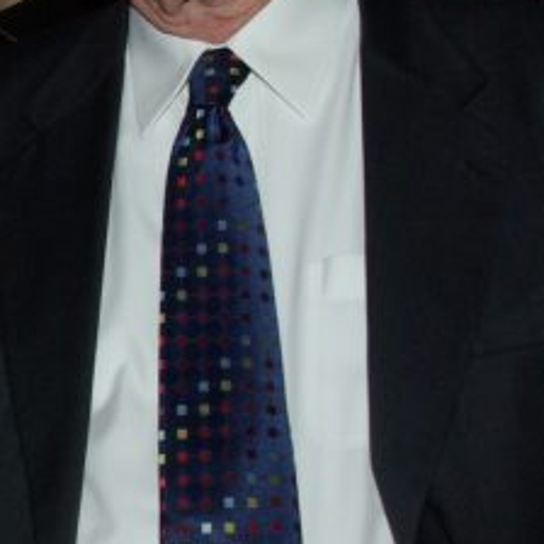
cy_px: 312
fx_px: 2436
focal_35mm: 137
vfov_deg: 12.7
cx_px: -245
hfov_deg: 12.2
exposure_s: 1/45
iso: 400
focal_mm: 24
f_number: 6.7
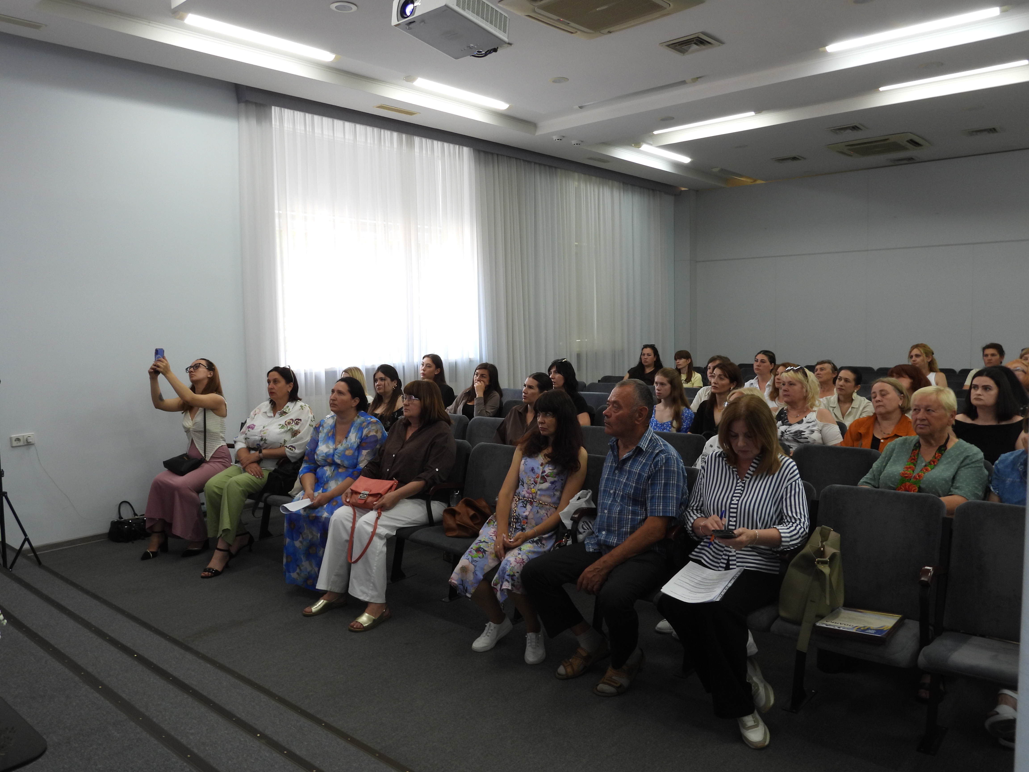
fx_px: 832
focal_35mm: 28
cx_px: 514
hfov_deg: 63.4
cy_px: 386
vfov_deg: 49.7
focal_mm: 5
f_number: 4
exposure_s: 1/8
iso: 100
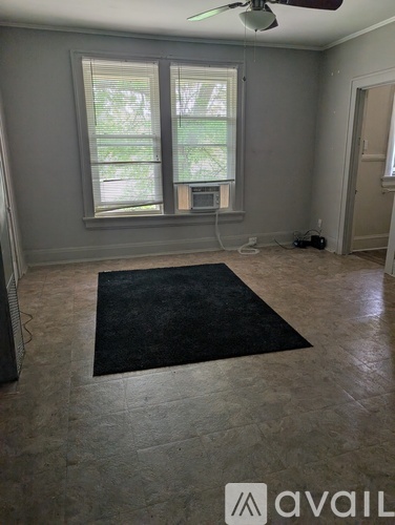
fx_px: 365
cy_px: 262
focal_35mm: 24
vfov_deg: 71.5
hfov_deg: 56.9
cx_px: 198
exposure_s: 1/26.9
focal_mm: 6.9
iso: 28
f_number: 1.68
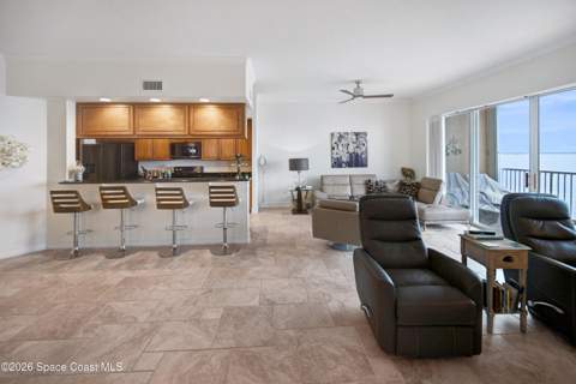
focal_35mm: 14
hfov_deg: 104.3
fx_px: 224
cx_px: 288
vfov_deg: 81.2
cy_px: 192
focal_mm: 14
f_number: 4
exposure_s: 1/20
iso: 100
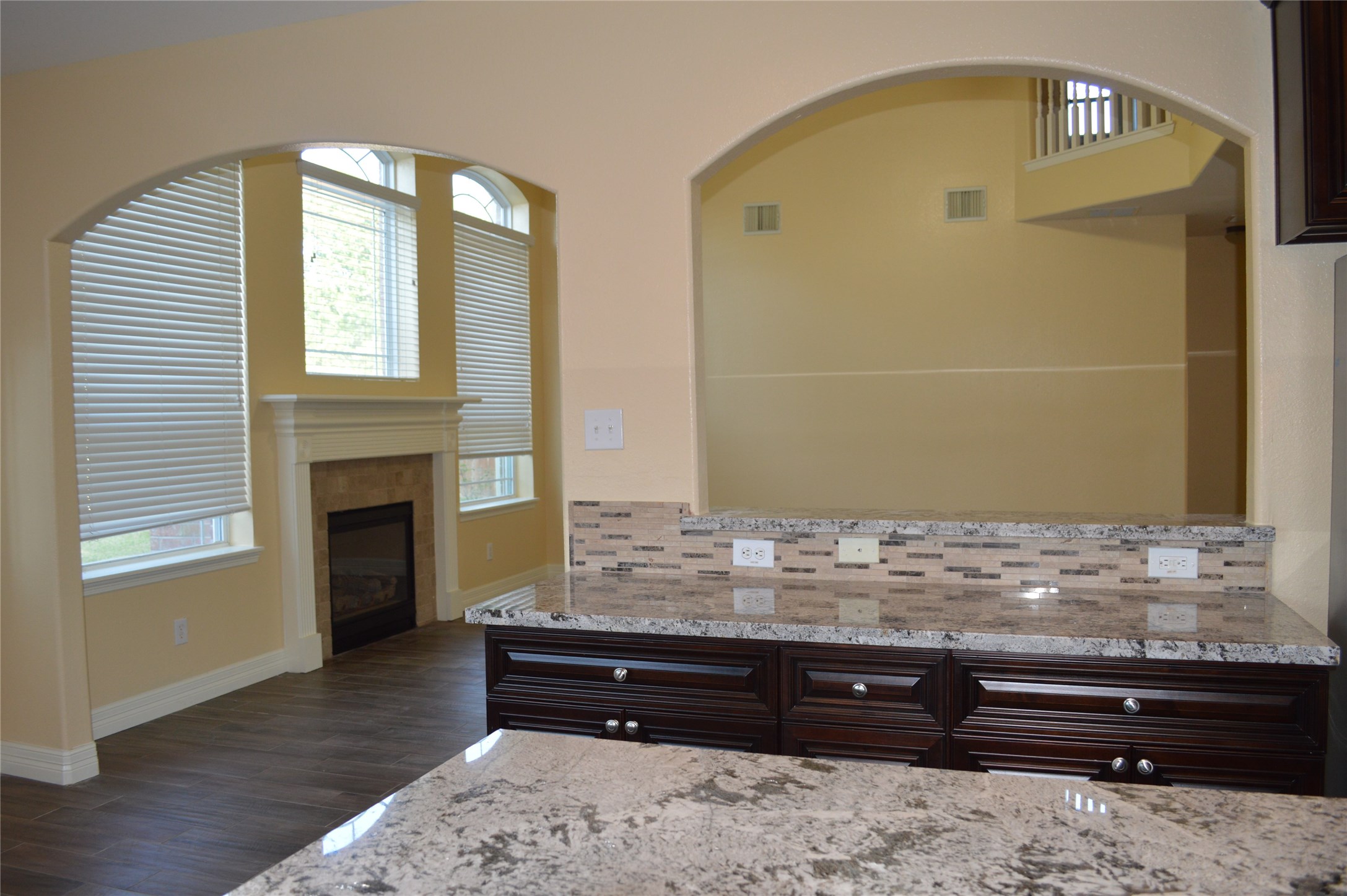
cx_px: 674
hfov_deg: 67.4
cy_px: 448
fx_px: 1009
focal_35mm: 27
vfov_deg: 47.8
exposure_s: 1/60
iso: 400
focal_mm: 18
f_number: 4
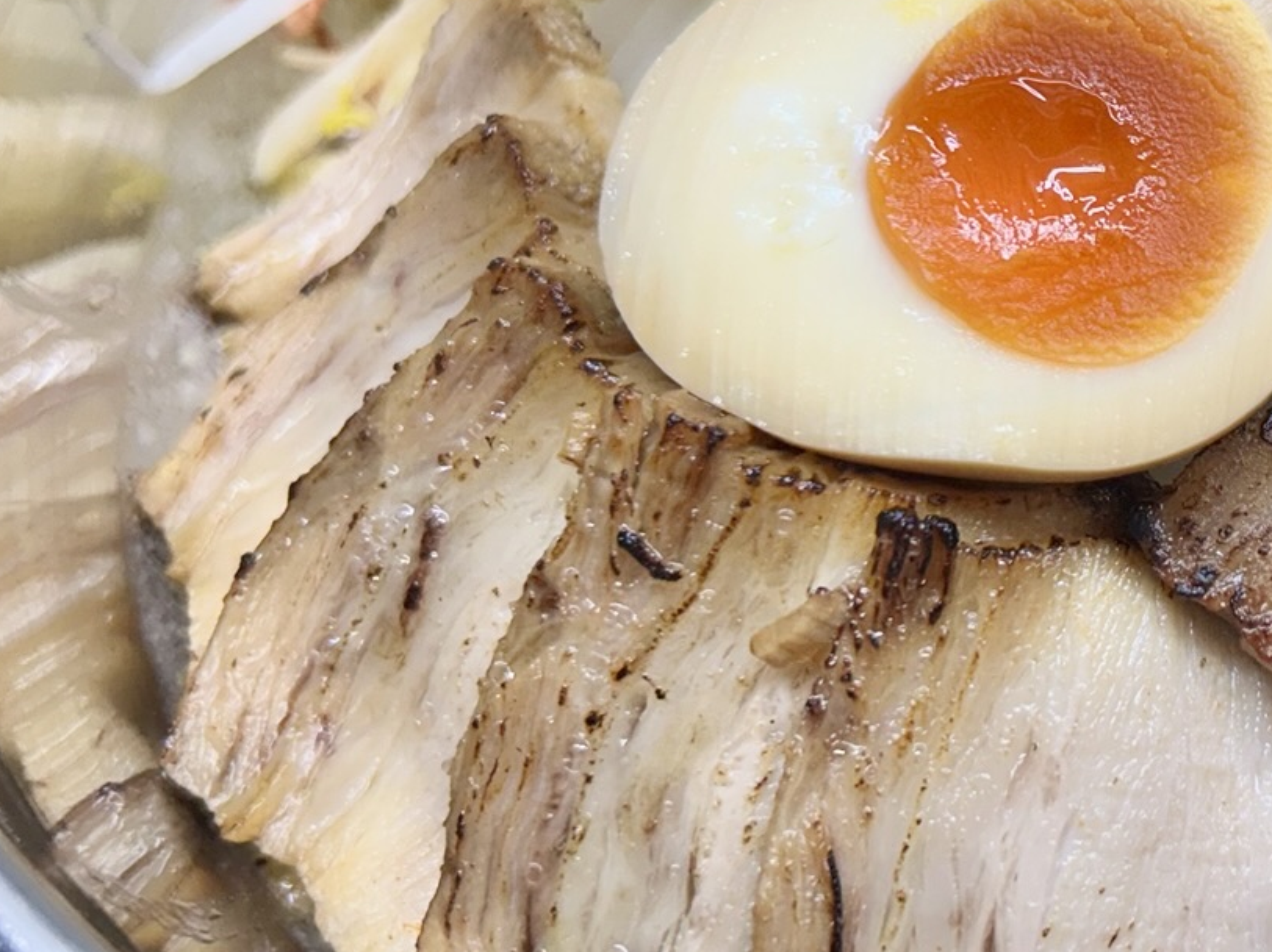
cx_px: 1217
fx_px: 2351
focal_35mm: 64
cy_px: 249
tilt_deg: -52.5
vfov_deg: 22.7
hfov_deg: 28.7
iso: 80
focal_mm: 5.7
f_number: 1.5
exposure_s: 1/100
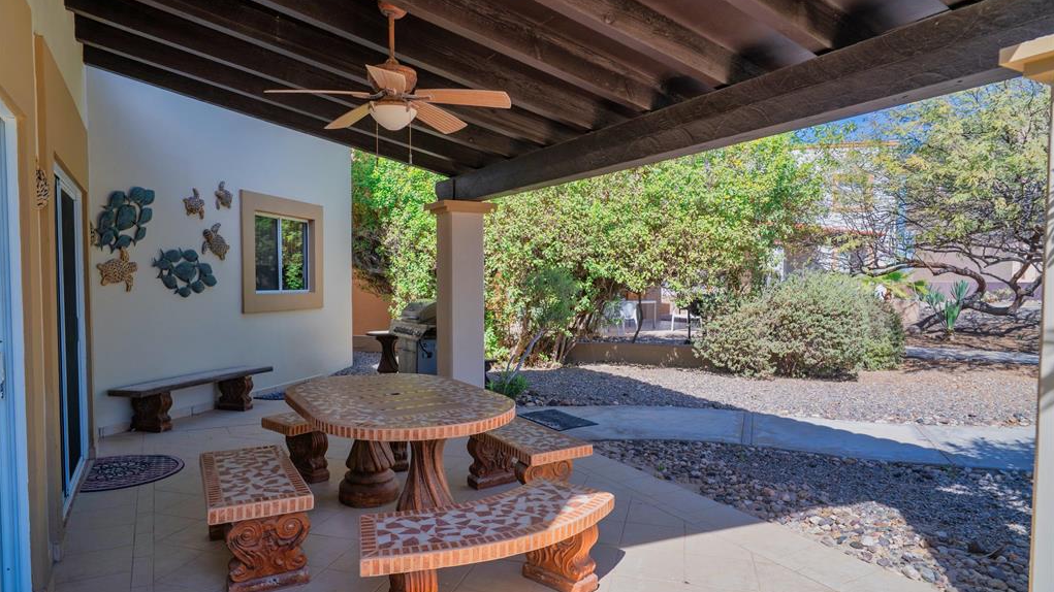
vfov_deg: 53.6
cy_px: 307
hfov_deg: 83.9
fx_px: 587
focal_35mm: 21
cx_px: 526
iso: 80
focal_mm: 20
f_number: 4.5
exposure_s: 1/500
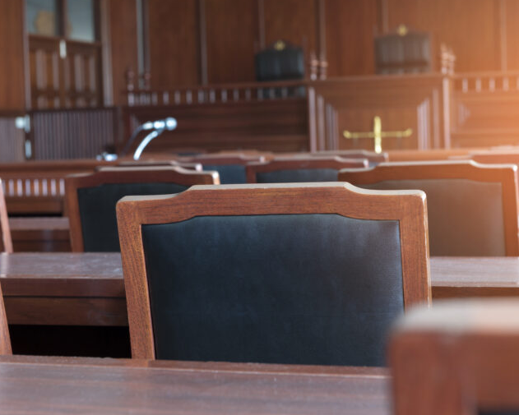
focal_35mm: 80
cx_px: 251
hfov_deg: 23.8
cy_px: 206
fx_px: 1229
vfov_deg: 19.2
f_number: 8
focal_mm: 70
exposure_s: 1/1.67
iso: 200
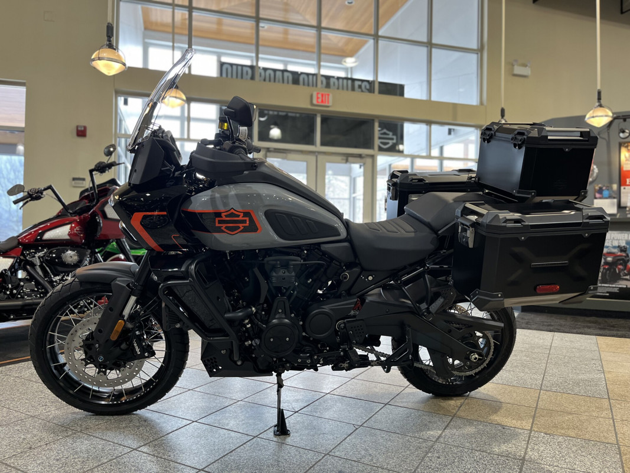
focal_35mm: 26
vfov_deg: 53.1
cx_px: 315
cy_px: 236
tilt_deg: +0.6
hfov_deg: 67.3
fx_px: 473
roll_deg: -0.4
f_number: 1.6
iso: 125
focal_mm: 5.1
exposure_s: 1/120
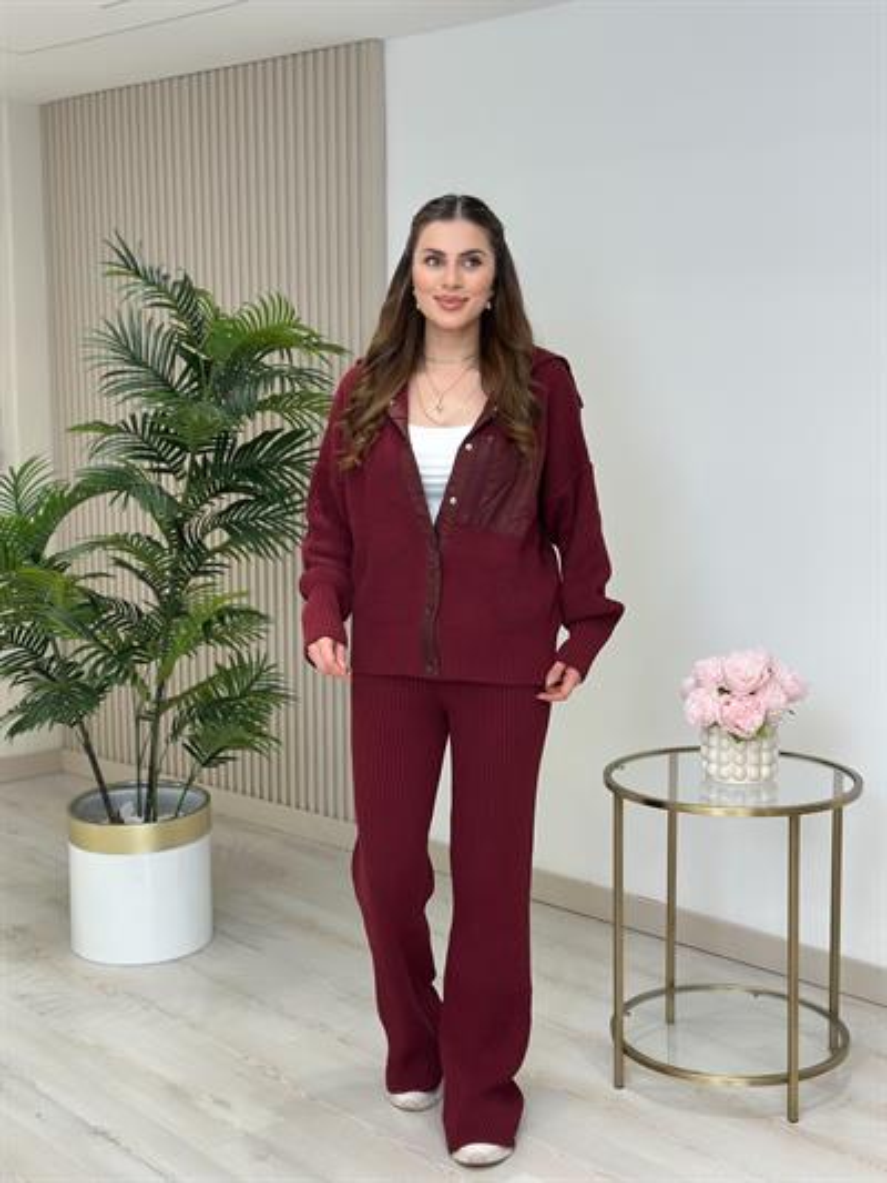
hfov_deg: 30.3
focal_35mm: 48
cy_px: 592
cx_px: 444
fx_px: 1639
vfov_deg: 39.6
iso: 80
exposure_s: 1/219
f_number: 1.78
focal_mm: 6.86
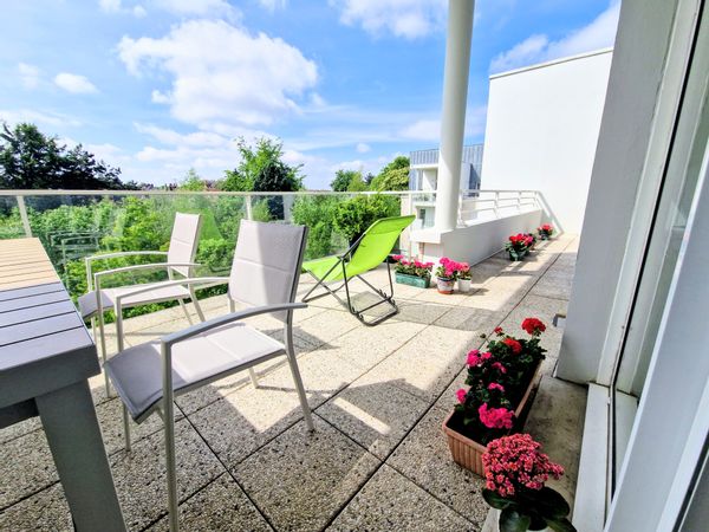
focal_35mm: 13
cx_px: 354
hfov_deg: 106.2
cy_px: 266
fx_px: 266
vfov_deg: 89.9
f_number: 2.2
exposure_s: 1/3048
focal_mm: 2.2
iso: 50
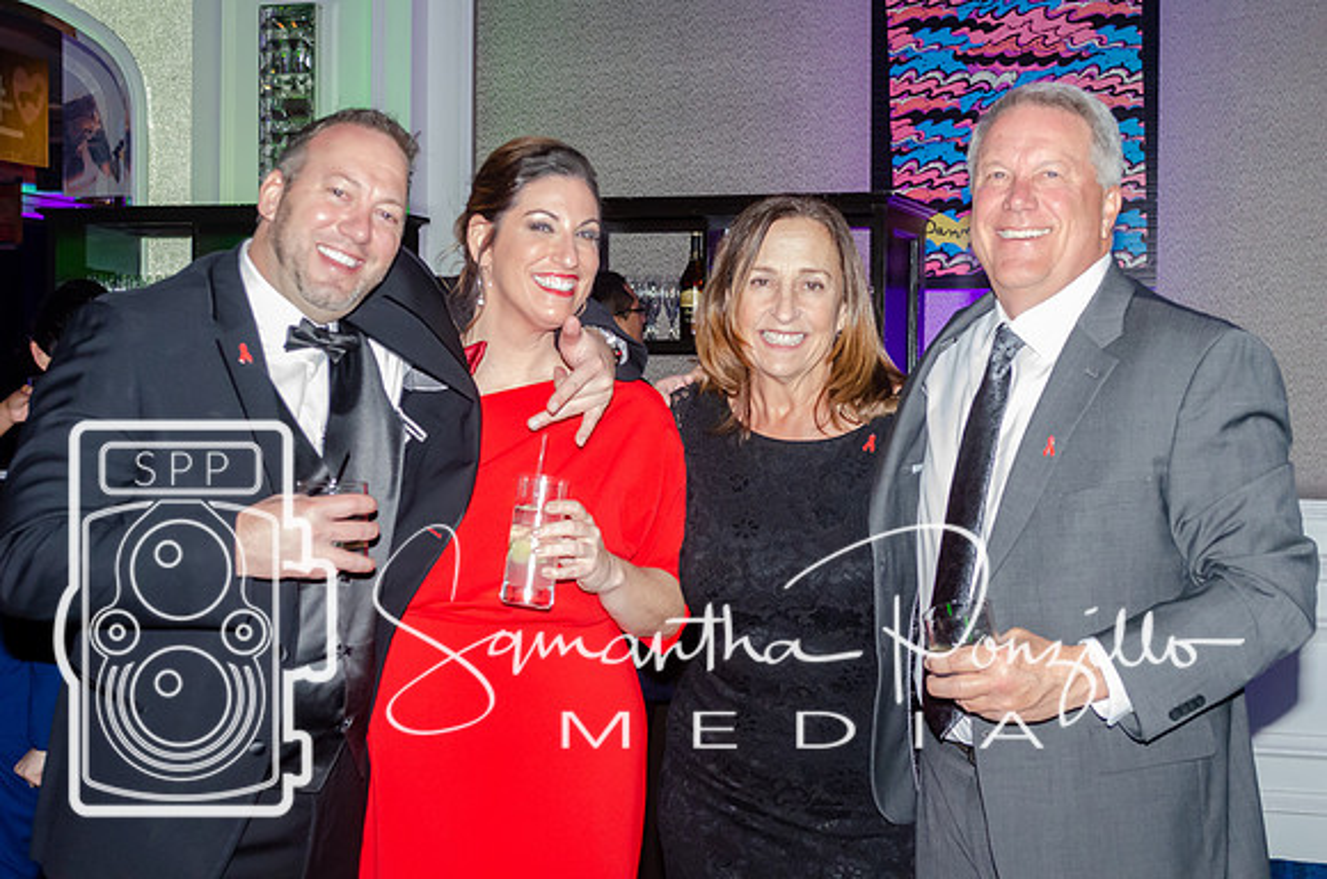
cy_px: 440
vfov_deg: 23.7
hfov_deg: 35.1
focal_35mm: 57
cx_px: 664
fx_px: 2096
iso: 3200
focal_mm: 38
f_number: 5
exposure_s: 1/60
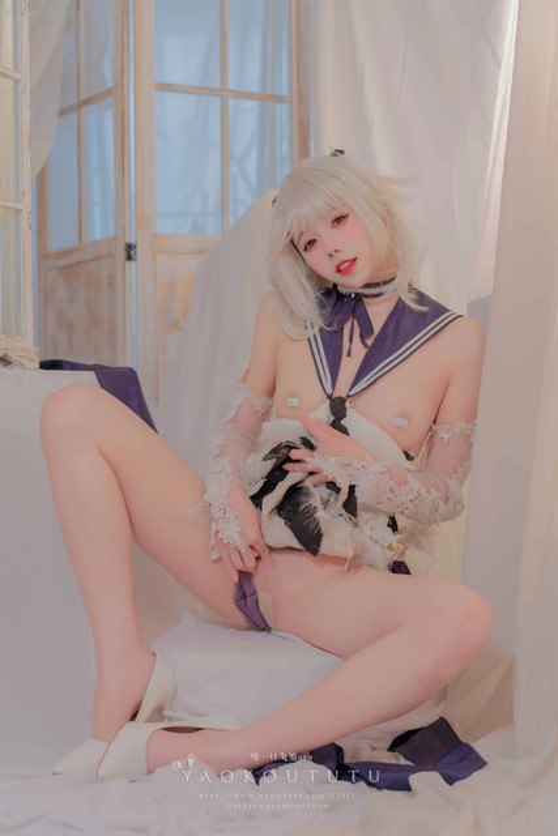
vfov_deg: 39.6
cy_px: 418
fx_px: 1162
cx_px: 279
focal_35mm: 50
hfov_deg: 27.0
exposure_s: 1/60
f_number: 3.5
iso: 200
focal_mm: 50
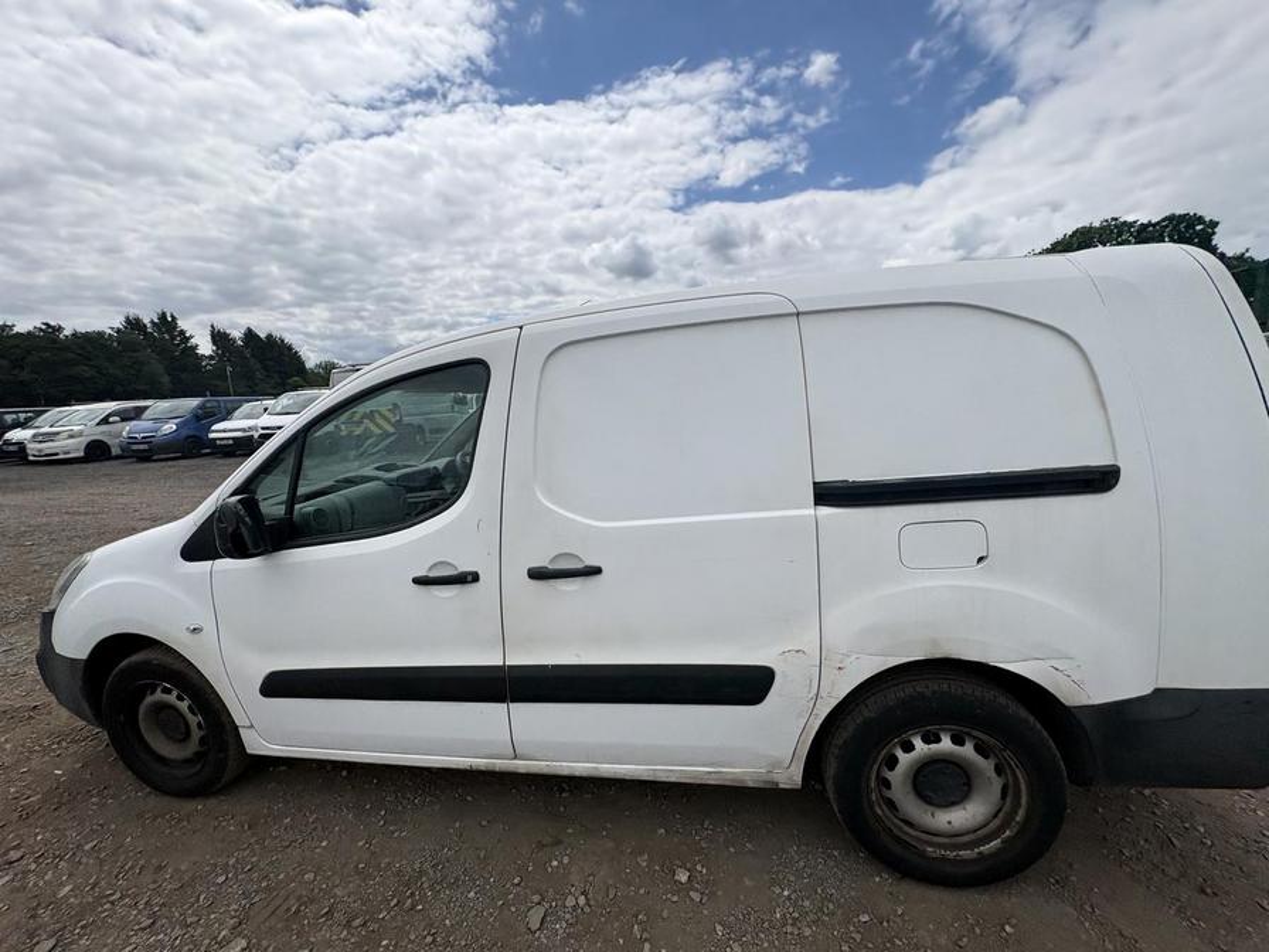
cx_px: 634
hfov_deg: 102.1
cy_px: 476
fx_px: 513
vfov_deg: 85.7
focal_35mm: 14
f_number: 2.2
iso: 50
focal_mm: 2.22
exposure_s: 1/3717
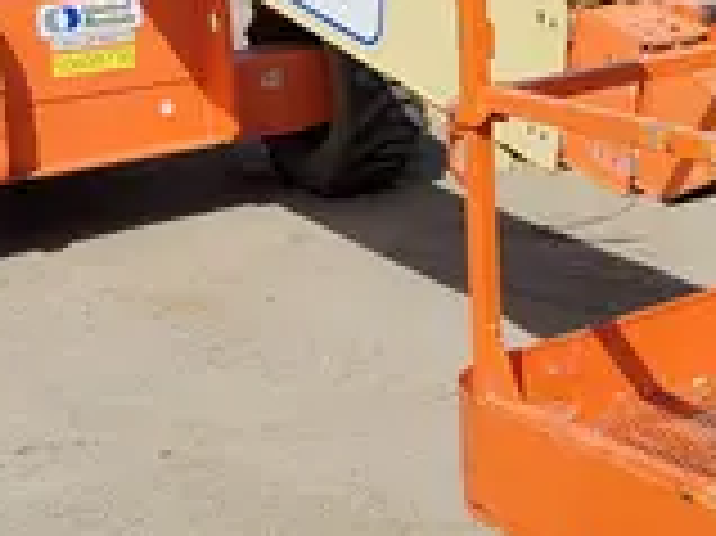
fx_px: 1860
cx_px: 653
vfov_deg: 16.2
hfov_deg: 21.3
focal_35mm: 90
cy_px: 43
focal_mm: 5.4
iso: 40
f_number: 1.8
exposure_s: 1/4244
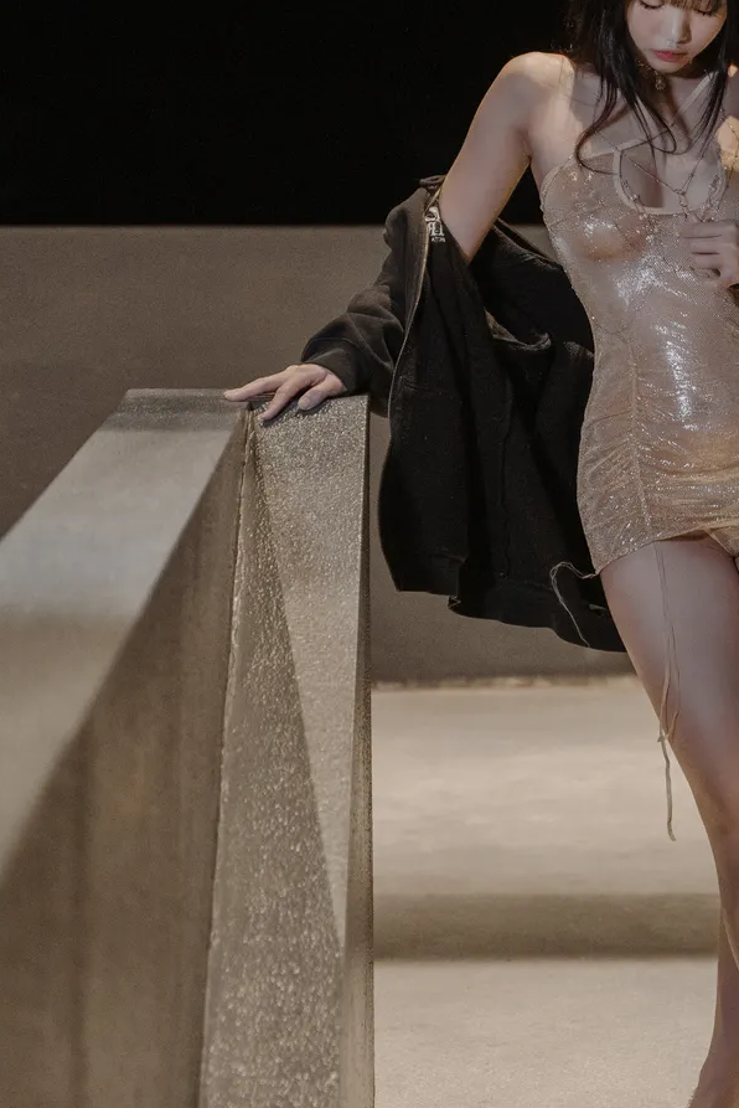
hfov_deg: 10.0
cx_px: 652
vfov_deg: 14.9
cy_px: 302
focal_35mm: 137
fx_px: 4215
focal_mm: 68
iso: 2000
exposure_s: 1/200
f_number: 2.8
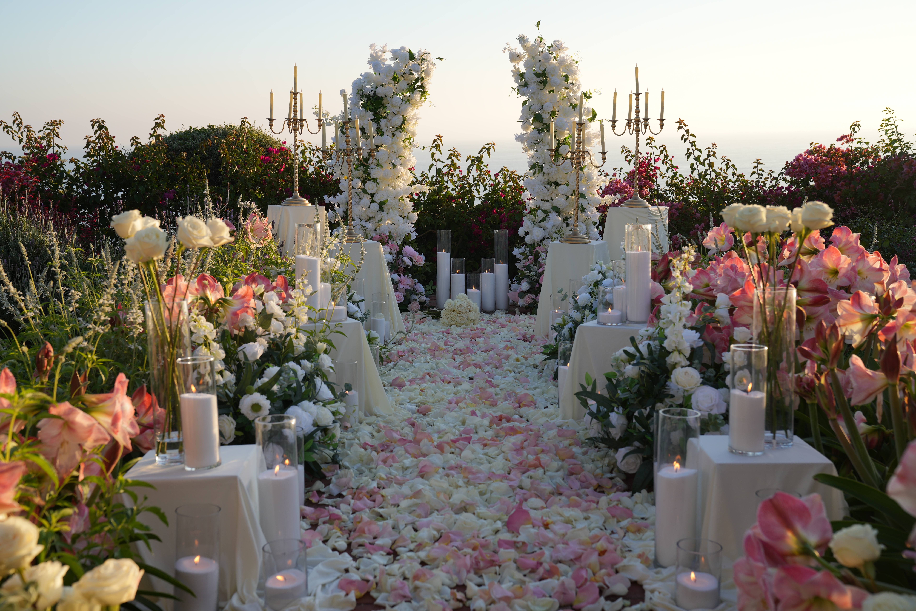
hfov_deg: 46.4
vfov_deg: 31.9
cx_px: 458
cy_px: 306
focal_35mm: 42
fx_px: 1069
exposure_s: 1/200
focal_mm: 42
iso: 100
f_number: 5.6
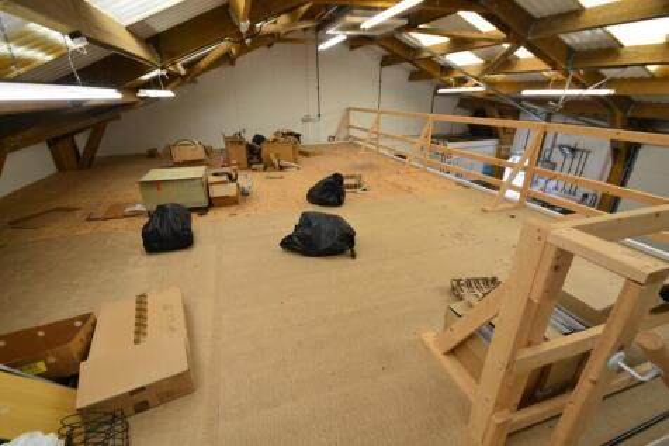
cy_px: 223
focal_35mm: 15
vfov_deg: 77.3
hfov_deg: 100.4
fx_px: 279
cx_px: 334
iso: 800
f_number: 8
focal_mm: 10
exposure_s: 1/60
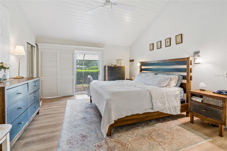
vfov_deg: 77.3
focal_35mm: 15
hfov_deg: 100.4
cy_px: 76
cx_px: 114
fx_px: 95
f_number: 7.1
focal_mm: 10
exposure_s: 1/4
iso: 100
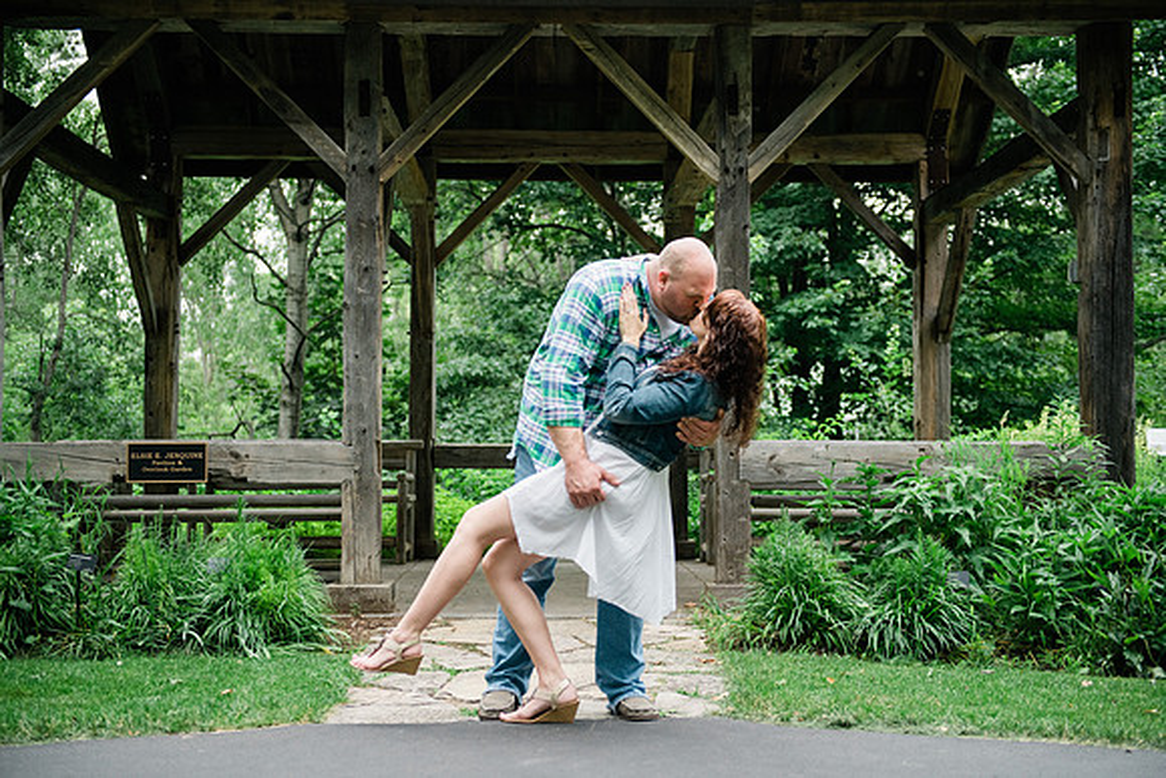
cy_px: 389
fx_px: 1685
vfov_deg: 26.0
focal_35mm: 52
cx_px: 583
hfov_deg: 38.2
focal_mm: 52
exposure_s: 1/200
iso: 500
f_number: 2.8
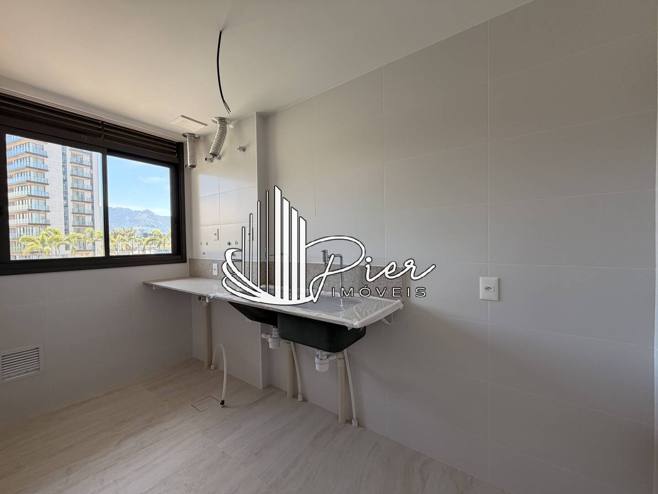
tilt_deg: -1.5
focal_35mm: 14
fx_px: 266
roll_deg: +1.5
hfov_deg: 102.1
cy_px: 247
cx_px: 329
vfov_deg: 85.7
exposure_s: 1/121
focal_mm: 2.22
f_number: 2.2
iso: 80
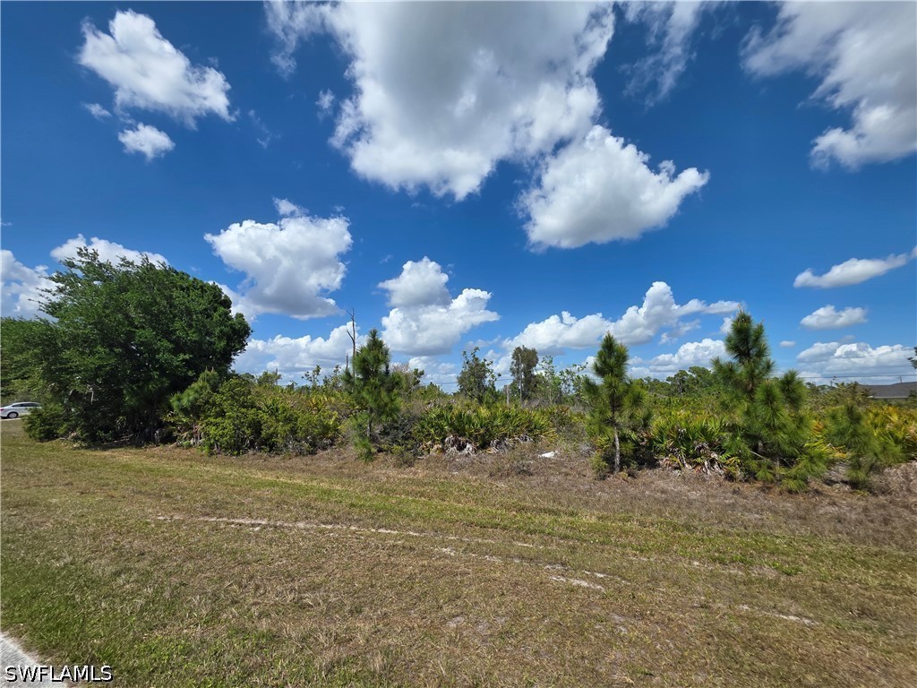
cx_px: 458
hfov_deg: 106.2
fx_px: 344
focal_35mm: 13
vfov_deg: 89.9
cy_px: 344
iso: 40
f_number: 1.9
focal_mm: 2.2
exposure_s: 1/3550
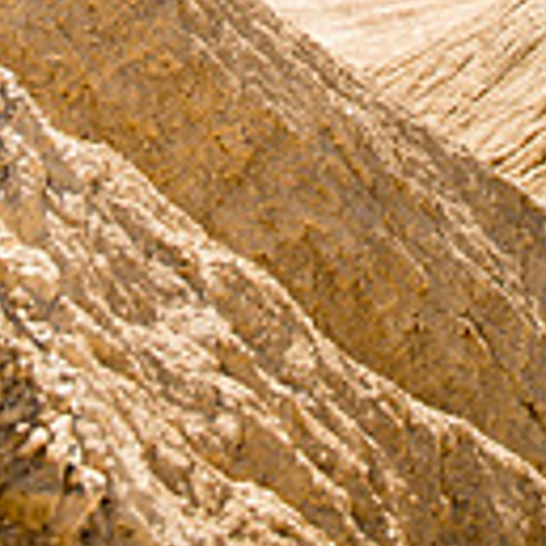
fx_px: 1481
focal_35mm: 83
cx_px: 402
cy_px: -381
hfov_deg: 20.7
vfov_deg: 17.6
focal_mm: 28
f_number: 2.8
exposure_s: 1/3200
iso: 200
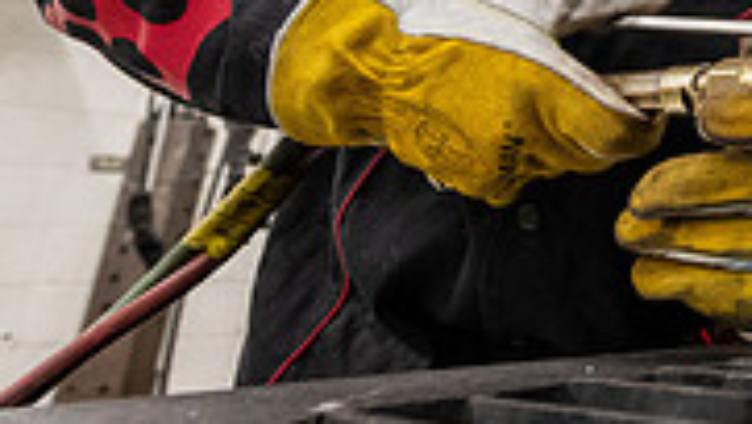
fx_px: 938
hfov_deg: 31.5
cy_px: -31
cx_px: 1018
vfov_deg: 24.0
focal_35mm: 47
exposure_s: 1/125
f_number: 4
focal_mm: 14
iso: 2500
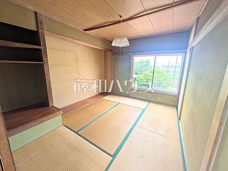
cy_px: 86
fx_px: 92
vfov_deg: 85.7
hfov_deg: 102.1
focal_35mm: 14
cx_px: 114
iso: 49
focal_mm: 1.83
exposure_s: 1/283
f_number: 2.2
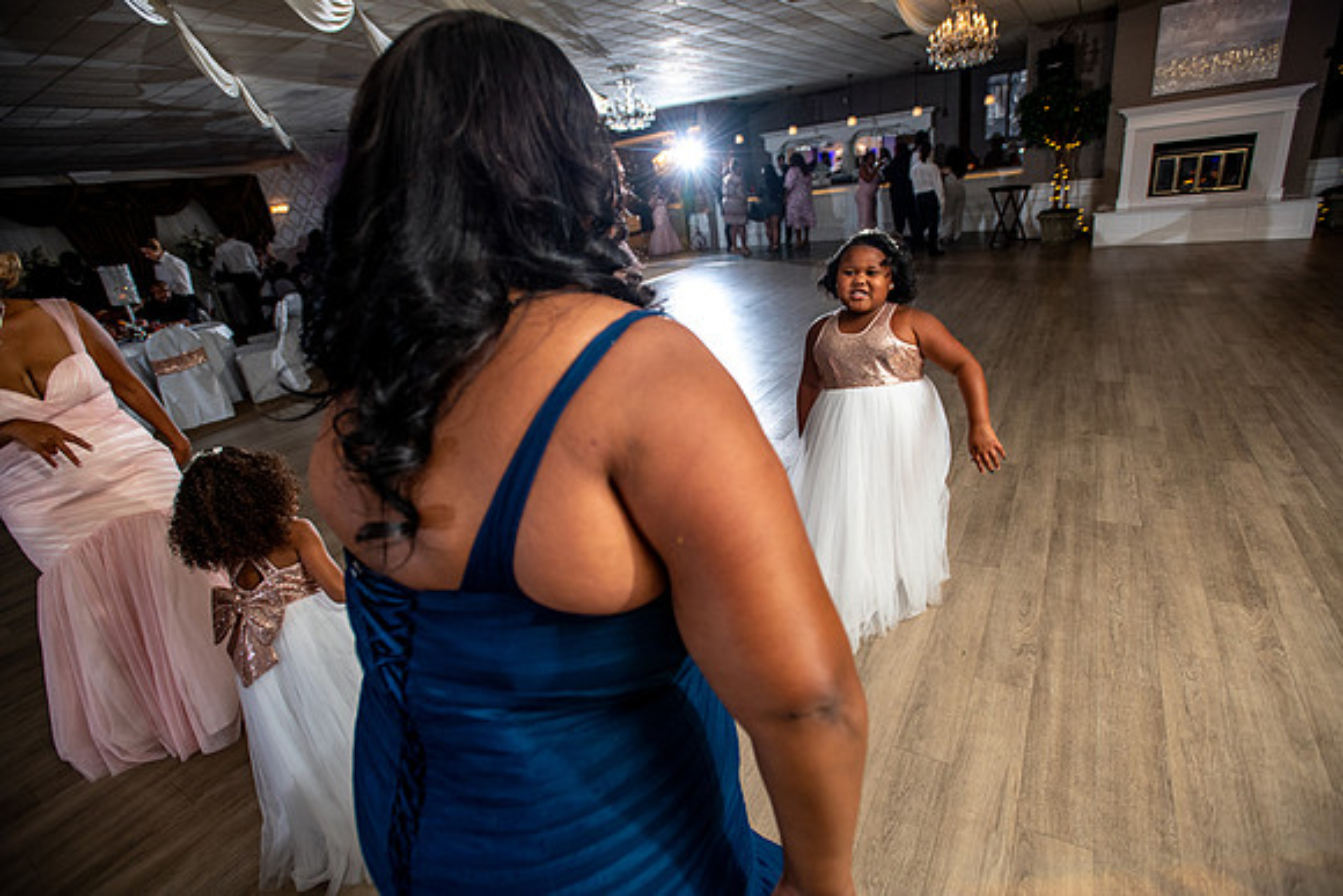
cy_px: 448
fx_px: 634
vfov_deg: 70.5
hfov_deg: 93.3
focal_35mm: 17
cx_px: 672
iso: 640
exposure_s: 1/160
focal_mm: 17
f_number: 4
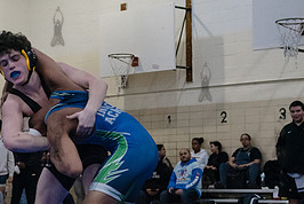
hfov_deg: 19.6
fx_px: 871
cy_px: 137
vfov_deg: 13.3
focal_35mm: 103
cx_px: 57
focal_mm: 42
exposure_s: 1/400
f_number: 3.2
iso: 6400
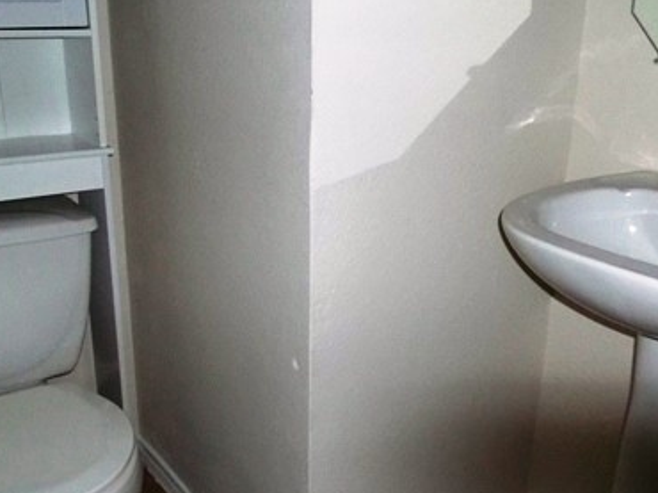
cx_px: 349
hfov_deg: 46.8
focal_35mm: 40
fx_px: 760
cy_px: 263
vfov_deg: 35.9
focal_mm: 5.9
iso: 320
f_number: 3.3
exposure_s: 1/30
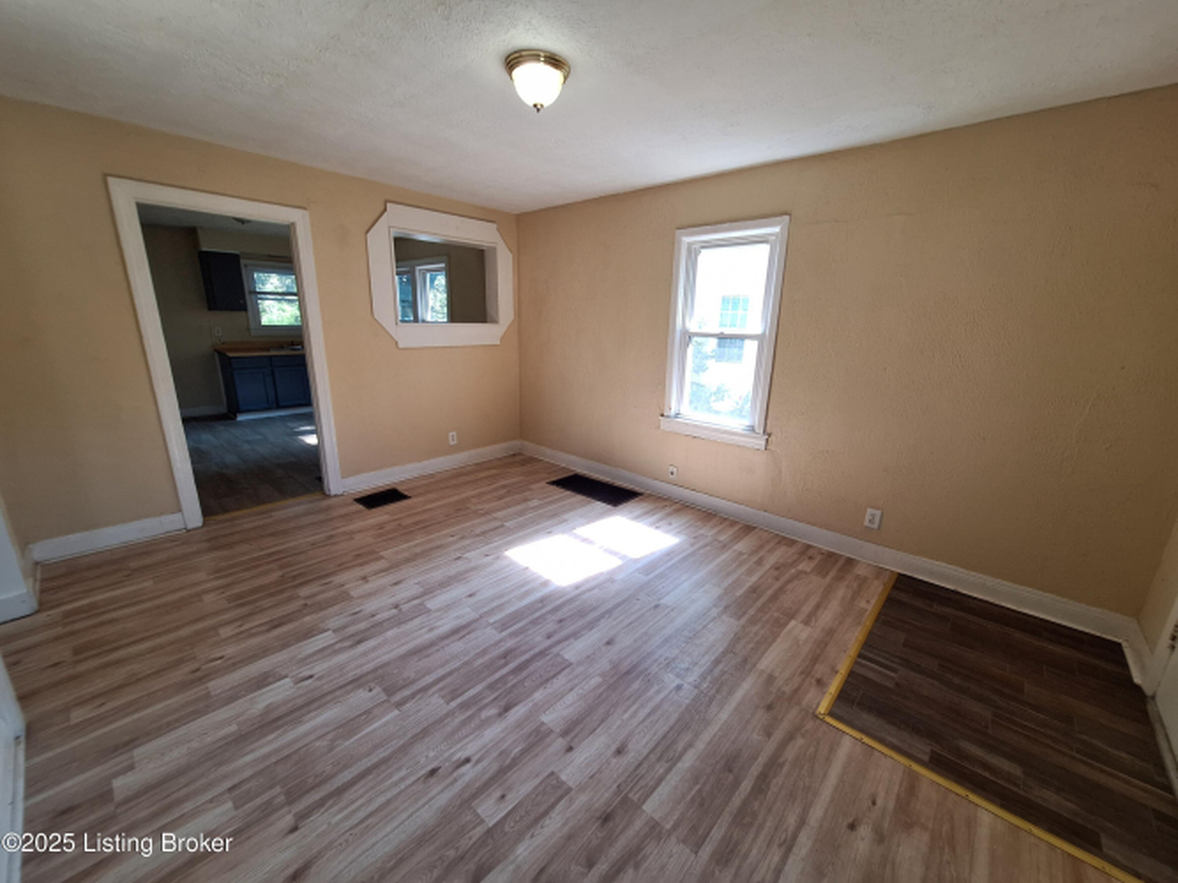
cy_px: 442
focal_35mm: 13
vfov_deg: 89.9
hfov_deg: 106.2
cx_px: 589
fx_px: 442
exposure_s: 1/60
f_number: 2.2
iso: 80
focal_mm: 1.74
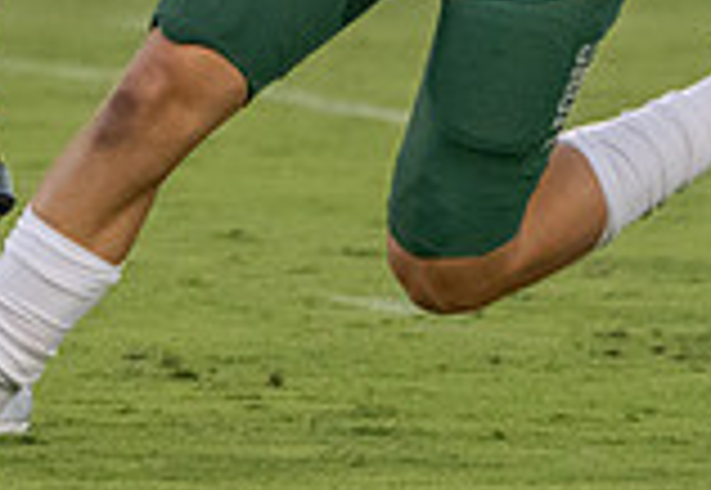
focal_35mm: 1242
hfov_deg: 1.6
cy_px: -320
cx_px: 41
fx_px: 24793
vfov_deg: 1.1
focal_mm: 285
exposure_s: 1/1000
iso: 5000
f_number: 5.6
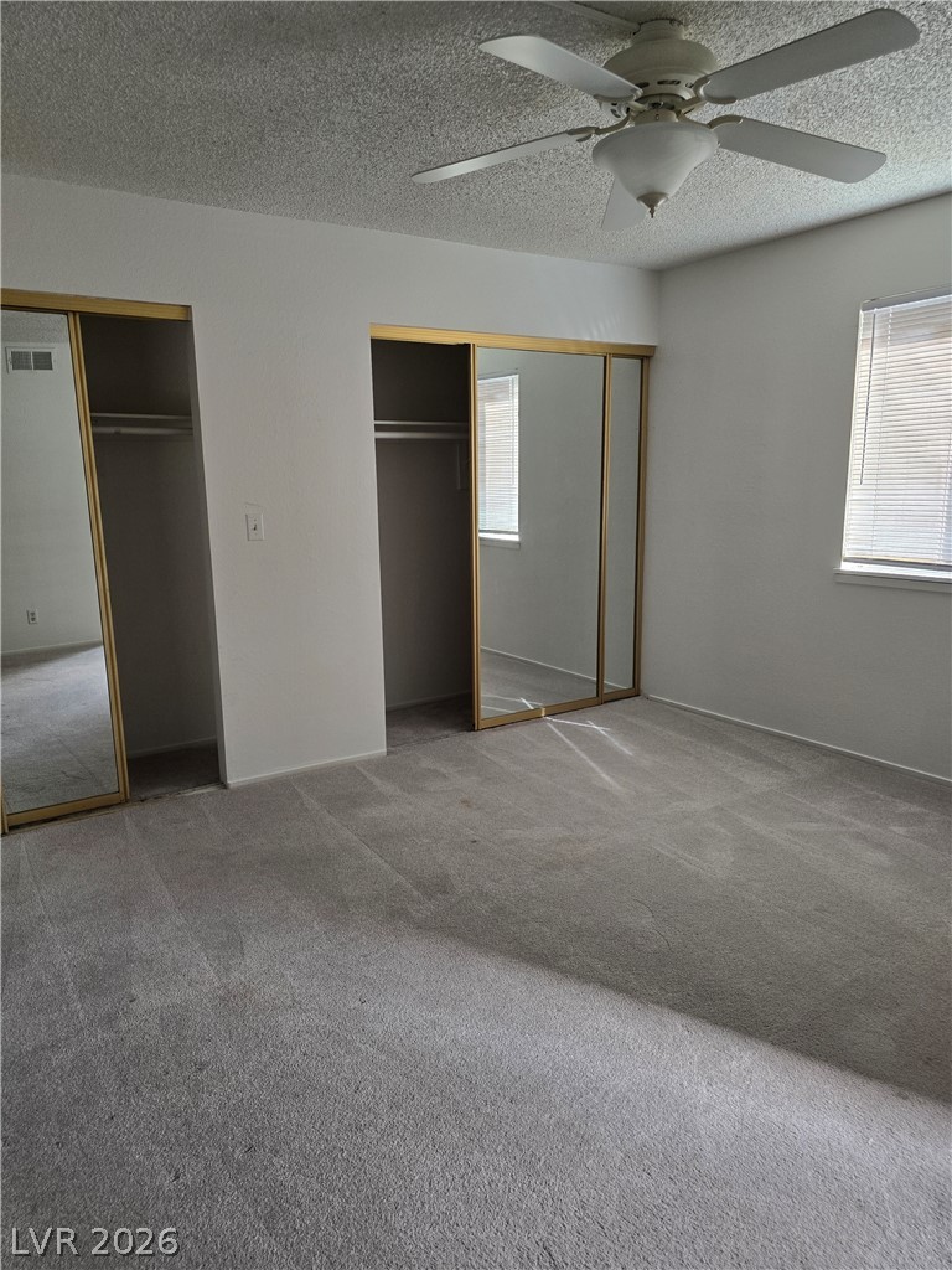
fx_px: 843
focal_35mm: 23
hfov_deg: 58.9
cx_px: 476
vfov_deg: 73.9
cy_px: 635
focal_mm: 6.3
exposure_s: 1/180
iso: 200
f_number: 1.7
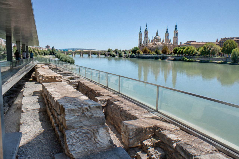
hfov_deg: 73.8
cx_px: 120
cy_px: 80
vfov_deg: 53.1
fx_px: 159
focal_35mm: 24
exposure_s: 1/40
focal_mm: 24
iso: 800
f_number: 6.3
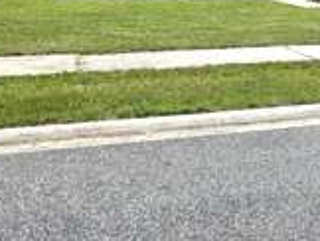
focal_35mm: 68
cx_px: 352
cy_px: 0
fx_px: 630
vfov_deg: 20.9
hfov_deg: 26.3
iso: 50
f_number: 1.7
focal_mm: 6.3
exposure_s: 1/7944
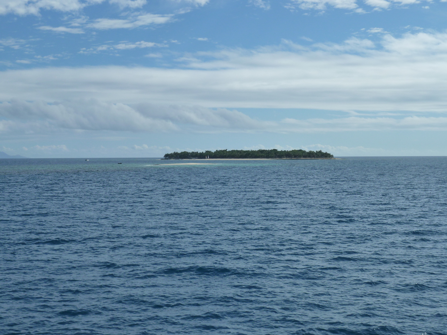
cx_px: 224
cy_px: 168
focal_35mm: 67
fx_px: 865
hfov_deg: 29.0
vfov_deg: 21.9
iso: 125
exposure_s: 1/800
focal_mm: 11
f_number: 5.6
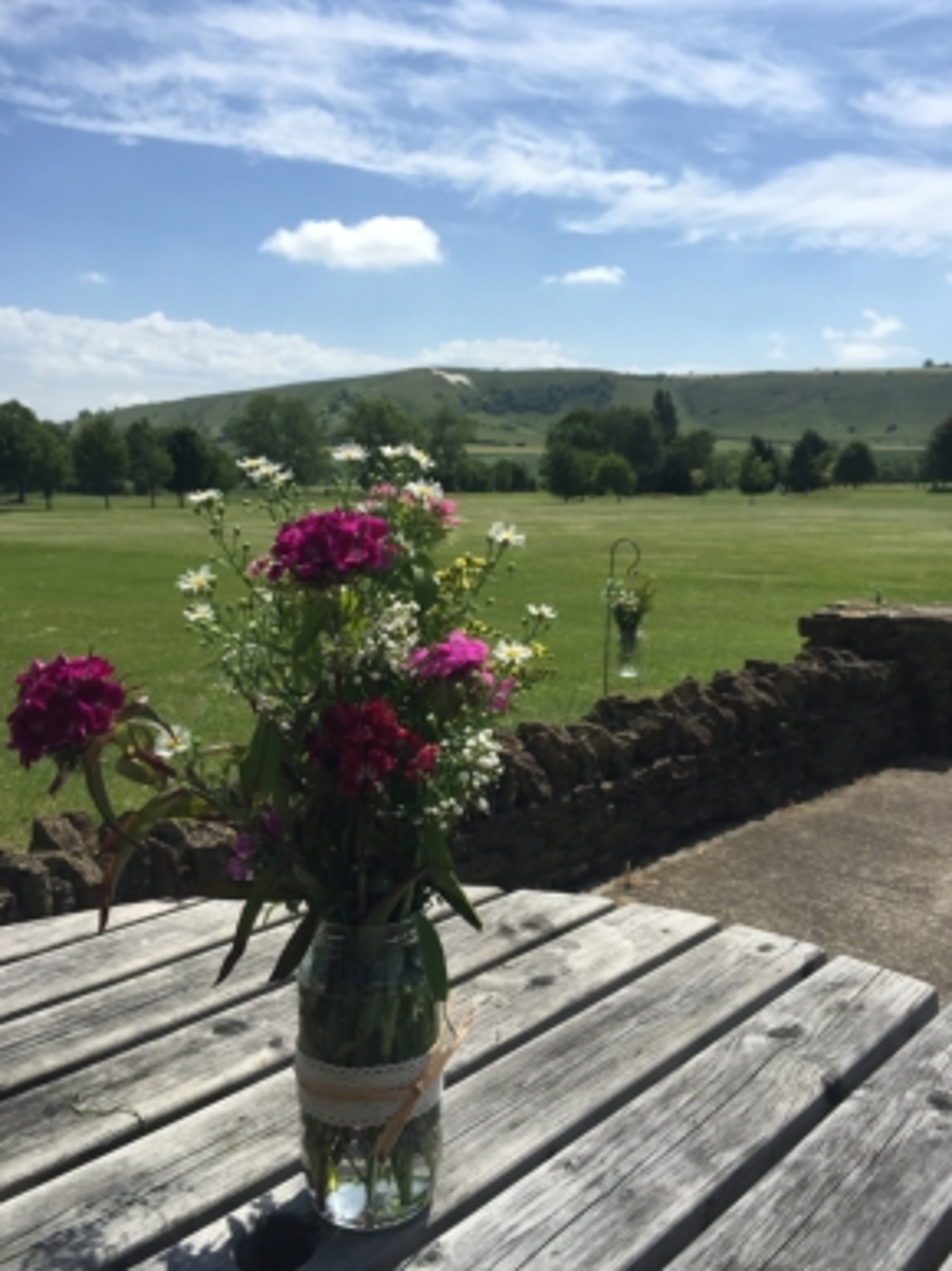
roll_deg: +1.0
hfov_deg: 46.8
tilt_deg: -6.3
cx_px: 473
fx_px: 1101
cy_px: 617
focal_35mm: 30
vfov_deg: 60.0
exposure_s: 1/2825
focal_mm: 4.15
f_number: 2.2
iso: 32
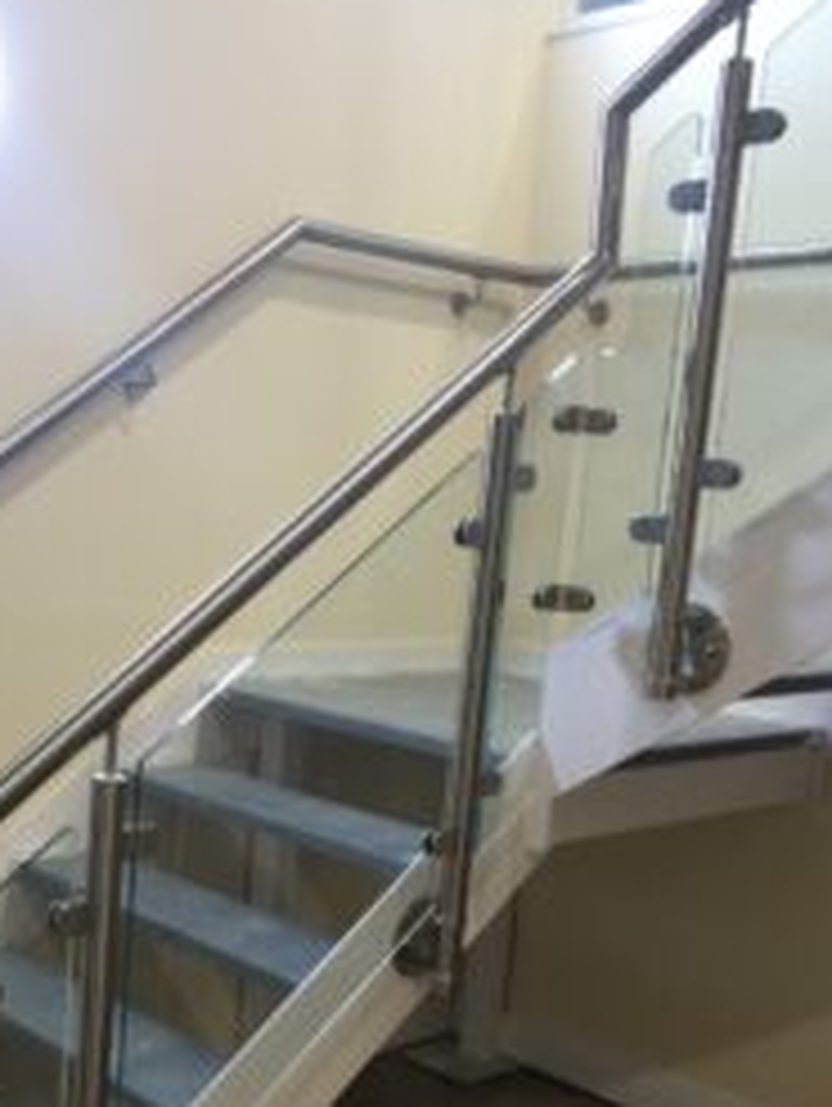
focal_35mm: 46
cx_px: 205
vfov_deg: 40.7
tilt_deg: -10.4
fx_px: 1472
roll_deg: -1.9
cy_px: 738
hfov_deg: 31.0
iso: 160
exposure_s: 1/33
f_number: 2.2
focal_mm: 4.15
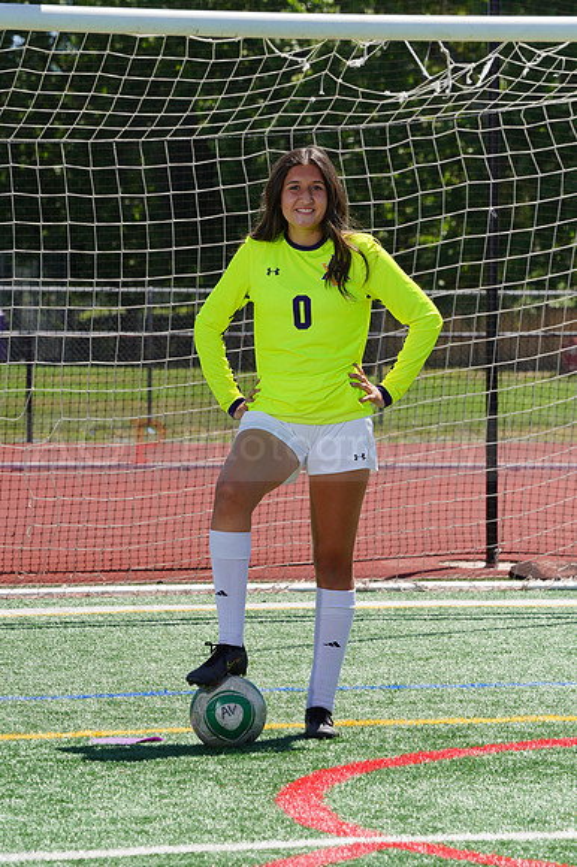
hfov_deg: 6.4
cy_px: 434
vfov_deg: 9.6
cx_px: 288
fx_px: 5175
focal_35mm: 215
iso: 200
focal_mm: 215
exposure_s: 1/250
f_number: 13
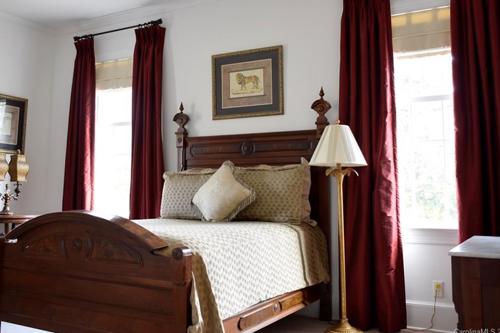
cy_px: 137
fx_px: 500
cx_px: 217
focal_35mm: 36
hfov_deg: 53.0
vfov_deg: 36.7
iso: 100
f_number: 4.5
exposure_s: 1/2.5
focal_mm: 20
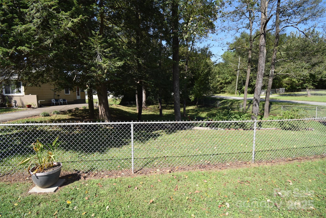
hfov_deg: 100.4
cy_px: 109
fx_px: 136
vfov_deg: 77.4
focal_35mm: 15
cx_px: 163
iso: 100
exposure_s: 1/160
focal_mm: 10
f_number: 6.3
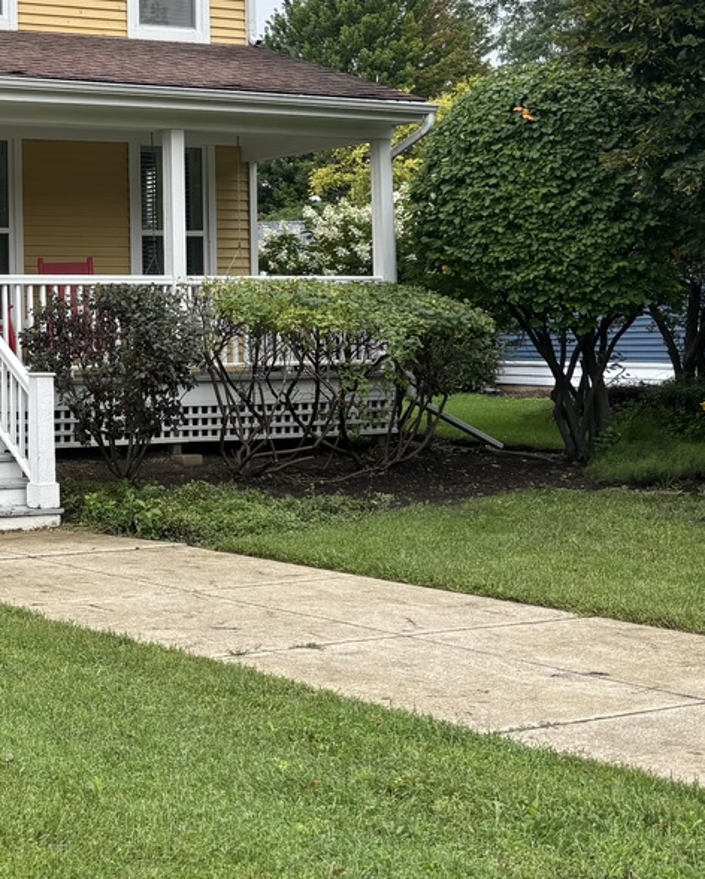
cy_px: 295
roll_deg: +0.8
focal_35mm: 62
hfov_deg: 21.5
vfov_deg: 30.3
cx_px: -279
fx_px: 1615
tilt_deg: +0.8
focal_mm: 5.96
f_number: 1.6
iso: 50
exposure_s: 1/811
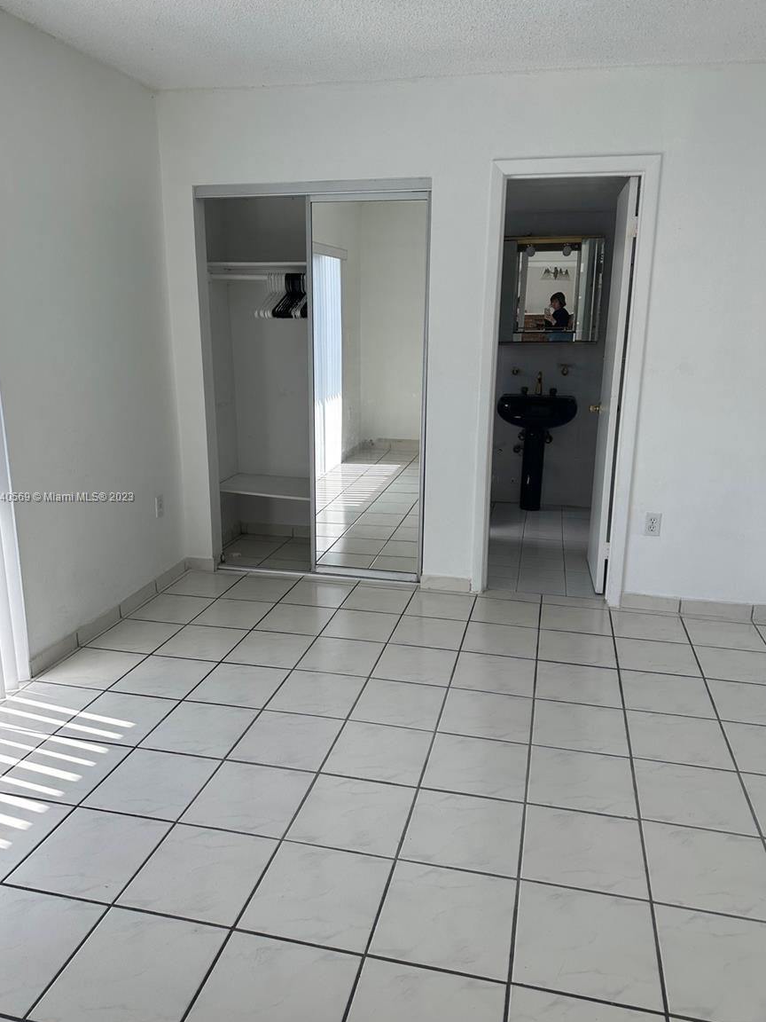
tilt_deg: -14.6
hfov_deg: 54.9
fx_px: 738
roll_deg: -1.6
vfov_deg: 69.4
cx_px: 371
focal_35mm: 25
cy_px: 498
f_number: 1.78
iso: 80
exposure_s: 1/943
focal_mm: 6.86
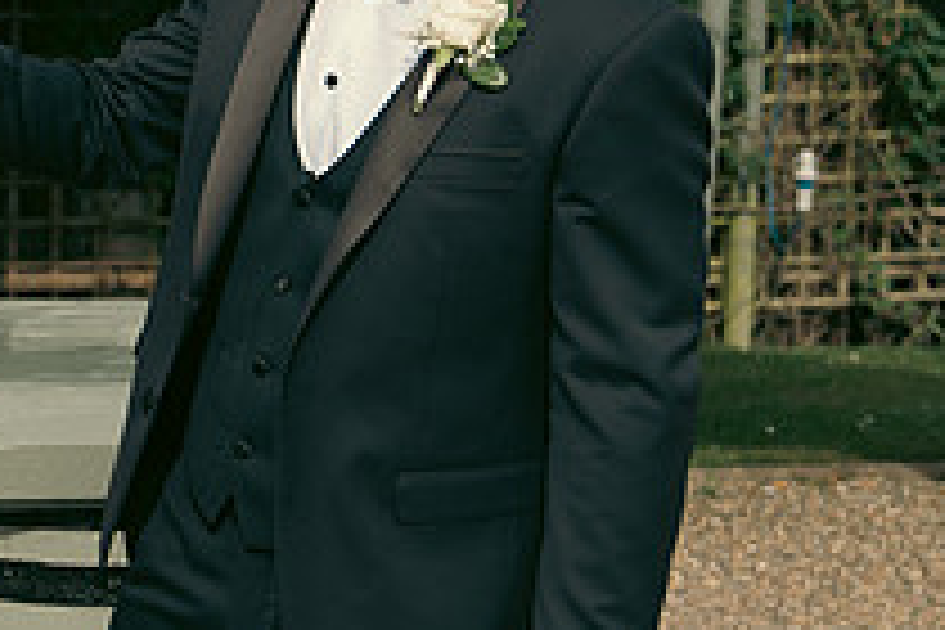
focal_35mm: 91
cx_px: -202
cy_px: 92
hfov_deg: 20.8
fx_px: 2389
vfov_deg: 14.9
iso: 320
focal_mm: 33
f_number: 3.5
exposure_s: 1/3200
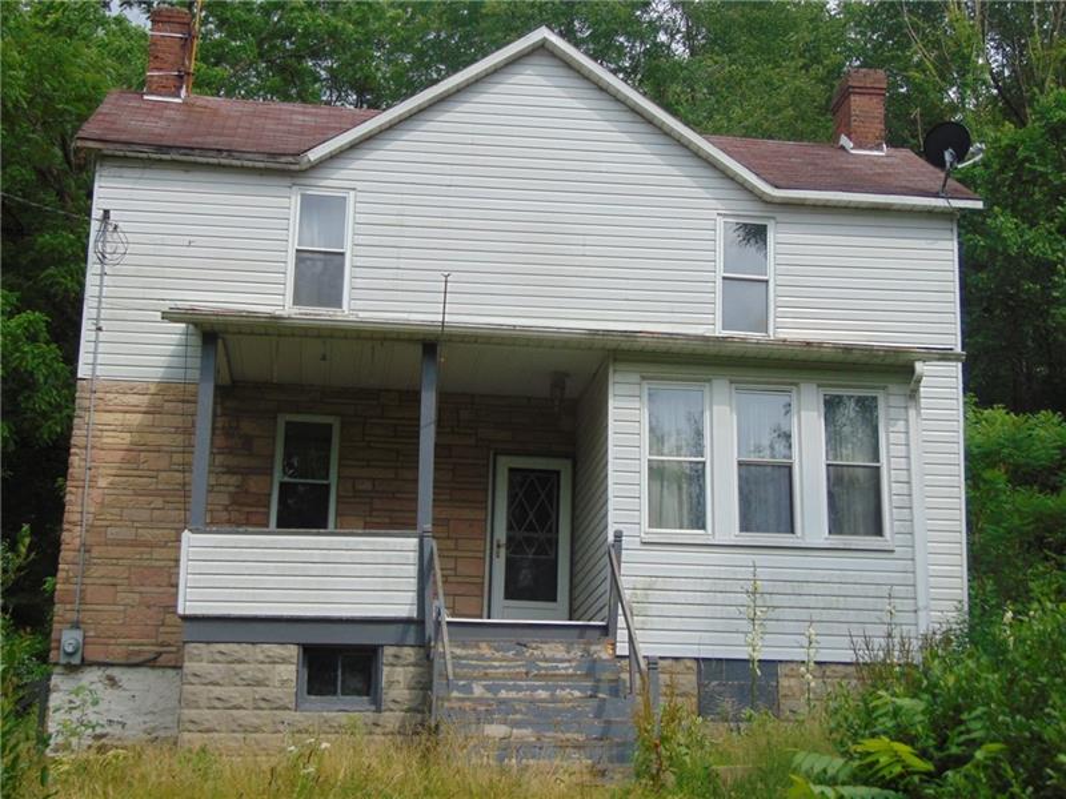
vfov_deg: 24.4
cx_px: 533
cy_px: 400
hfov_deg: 32.2
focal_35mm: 60
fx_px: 1848
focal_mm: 10.8
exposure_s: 1/640
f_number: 3.6
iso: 80
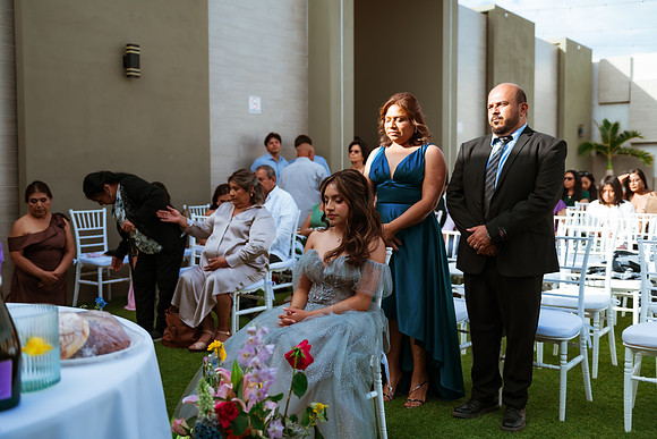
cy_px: 220
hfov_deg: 50.7
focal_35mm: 38
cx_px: 328
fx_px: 694
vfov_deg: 35.1
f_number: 2.8
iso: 100
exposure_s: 1/800
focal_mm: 38
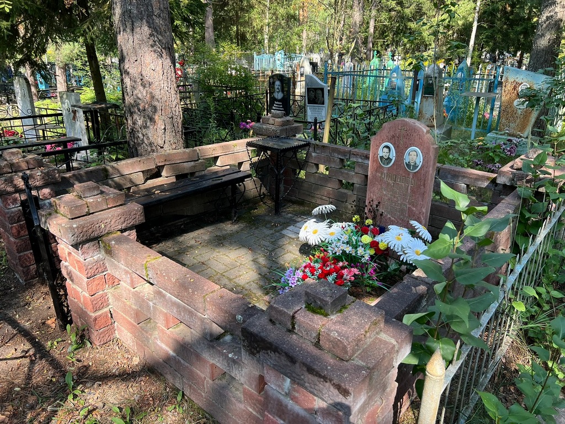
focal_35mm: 26
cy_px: 212
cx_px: 282
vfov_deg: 53.1
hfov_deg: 67.3
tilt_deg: -20.3
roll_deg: -1.9
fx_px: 424
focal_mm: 5.7
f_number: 1.5
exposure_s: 1/301
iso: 50
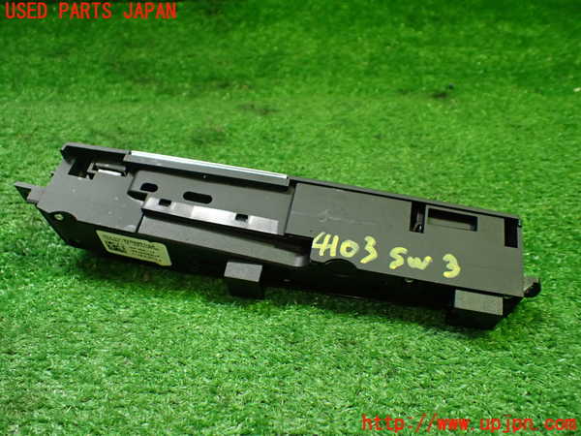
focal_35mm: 30
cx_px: 290
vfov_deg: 46.8
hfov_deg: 60.0
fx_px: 504
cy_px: 218
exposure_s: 1/125
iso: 500
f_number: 2.3
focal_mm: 5.4
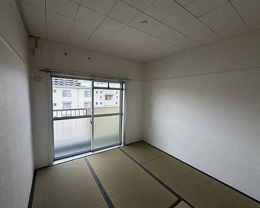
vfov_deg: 84.0
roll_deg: -0.8
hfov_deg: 96.8
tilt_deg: -5.3
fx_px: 115
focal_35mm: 15
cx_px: 126
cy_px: 104
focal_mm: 2.22
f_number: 2.2
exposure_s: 1/127
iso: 40
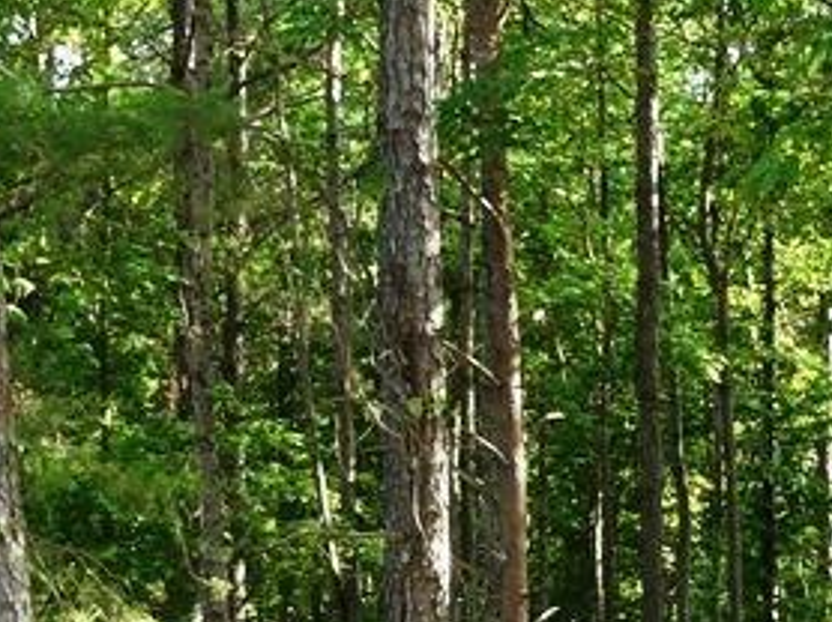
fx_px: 2690
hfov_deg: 17.5
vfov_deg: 12.8
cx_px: 620
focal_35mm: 112
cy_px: 816
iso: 80
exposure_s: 1/60
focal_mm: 4.3
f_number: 3.3
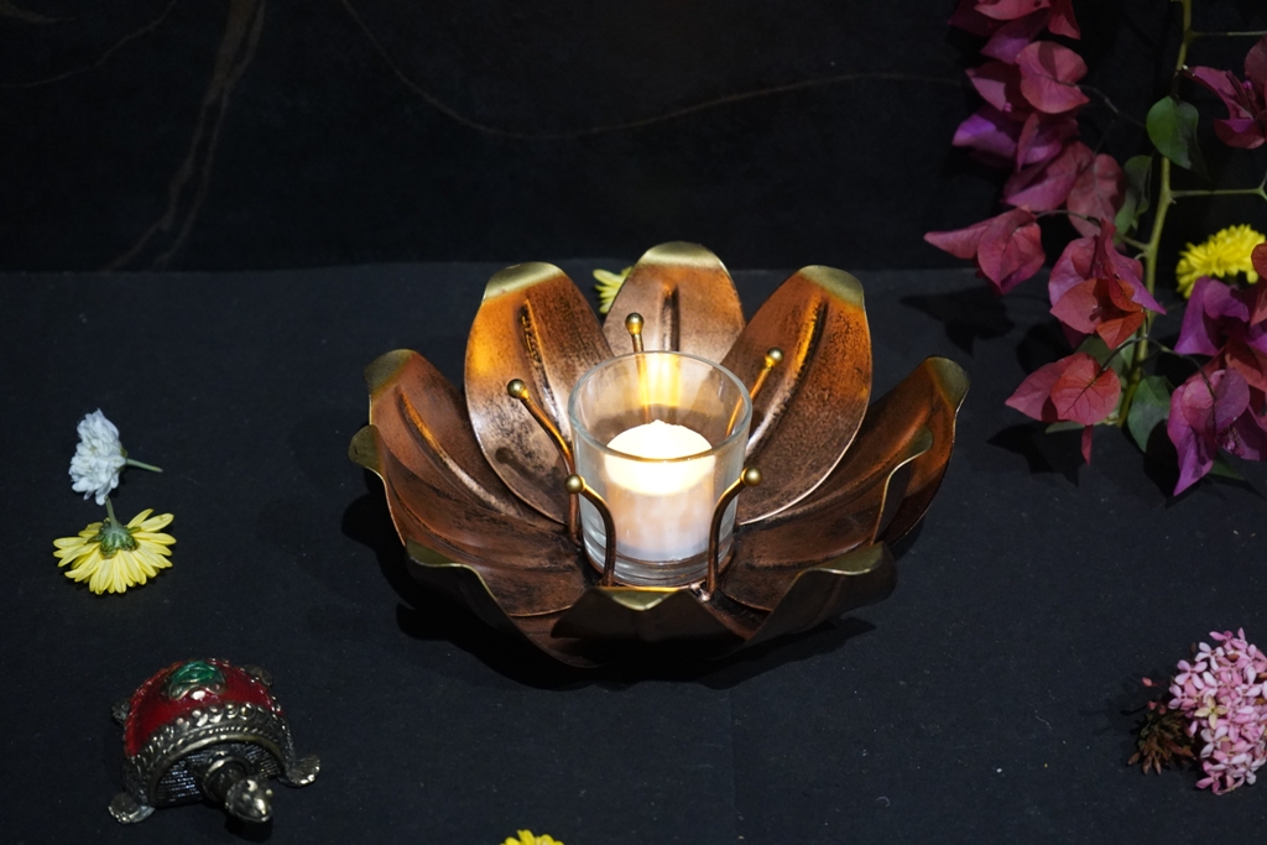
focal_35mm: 70
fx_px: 2464
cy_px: 422
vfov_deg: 19.5
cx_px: 634
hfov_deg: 28.8
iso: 5000
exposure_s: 1/80
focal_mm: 70
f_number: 5.6
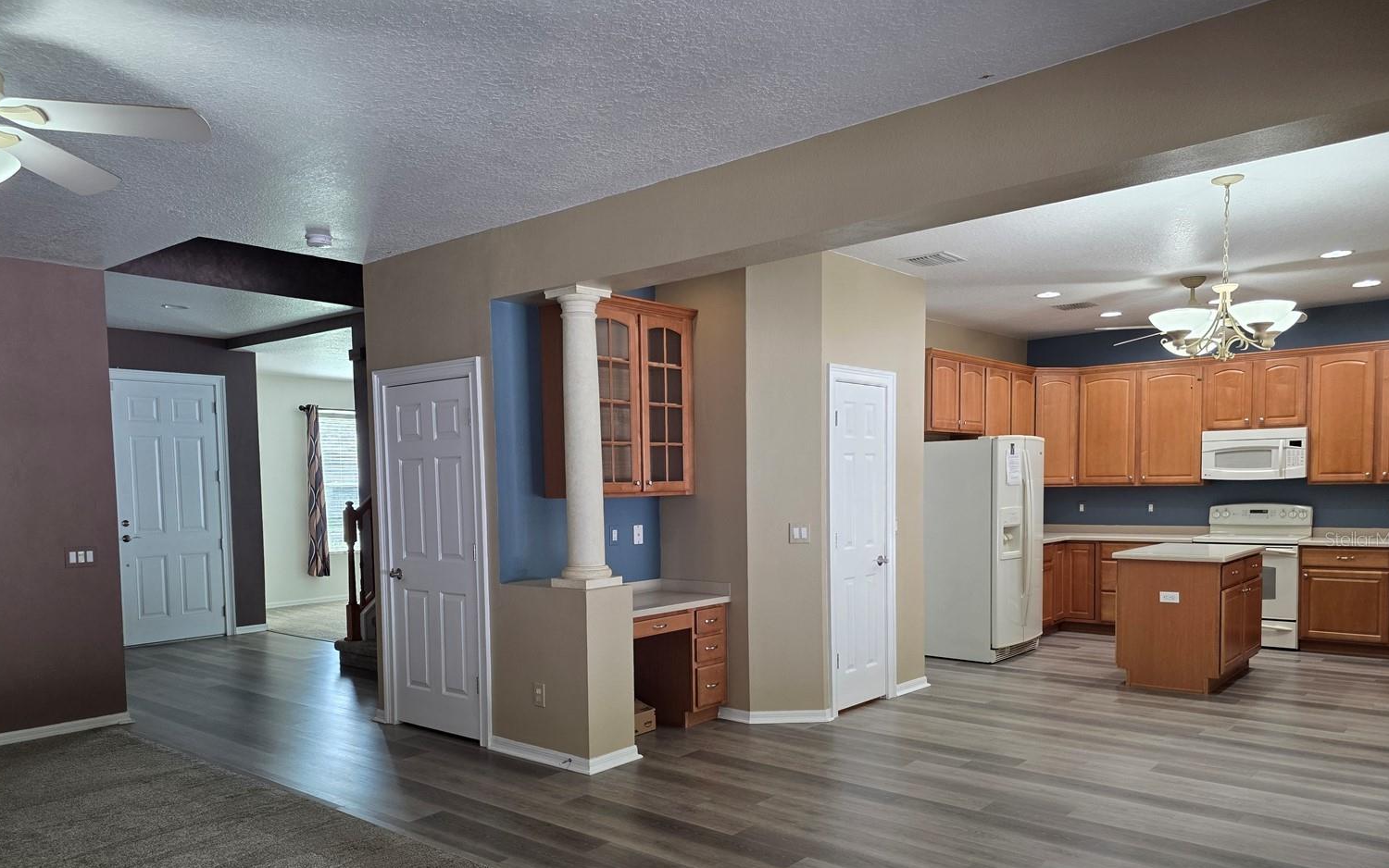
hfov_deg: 70.4
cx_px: 671
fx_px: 984
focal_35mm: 26
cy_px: 539
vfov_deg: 47.2
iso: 200
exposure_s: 1/120
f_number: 1.7
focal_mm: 6.25
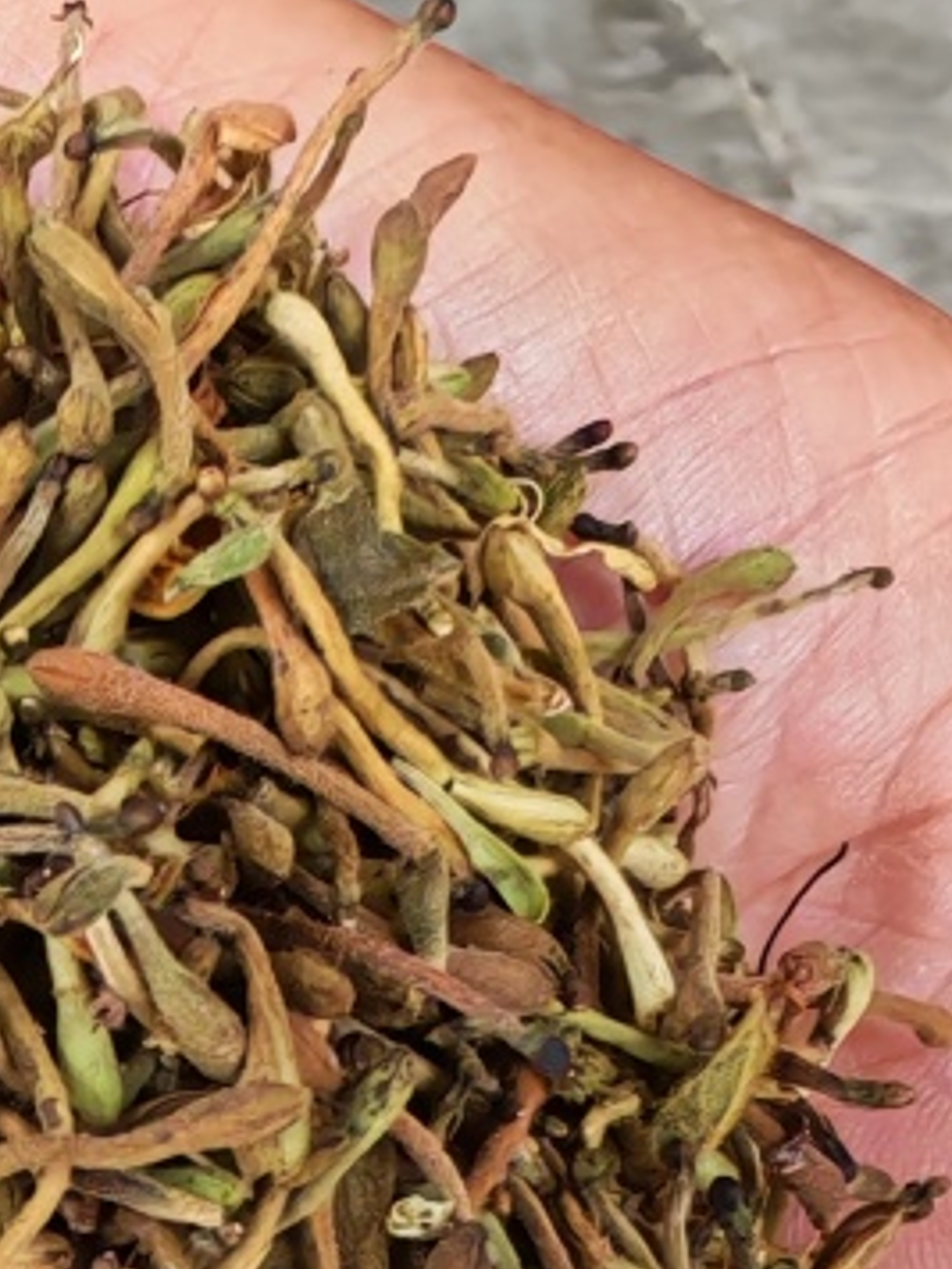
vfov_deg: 24.9
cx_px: -449
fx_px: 2640
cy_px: 1445
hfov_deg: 18.3
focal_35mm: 72
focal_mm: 1.96
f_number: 2.2
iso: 160
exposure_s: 1/100
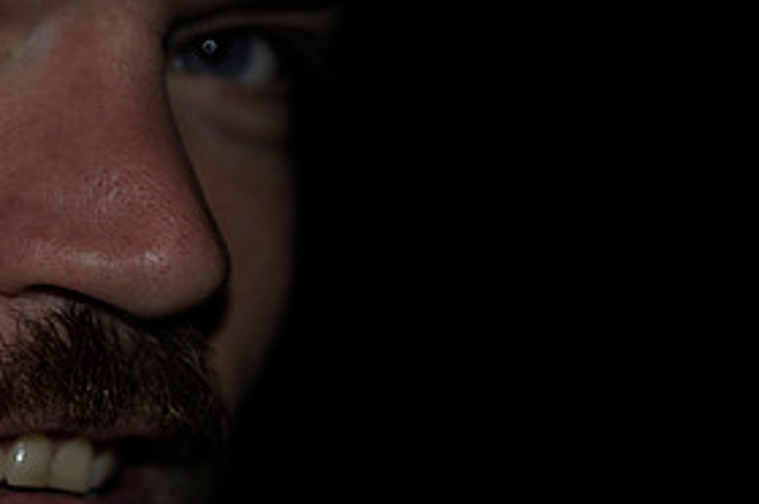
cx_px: 46
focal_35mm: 145
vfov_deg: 9.4
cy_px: 260
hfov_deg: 14.0
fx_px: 3053
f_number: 2.8
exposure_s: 1/250
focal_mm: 70
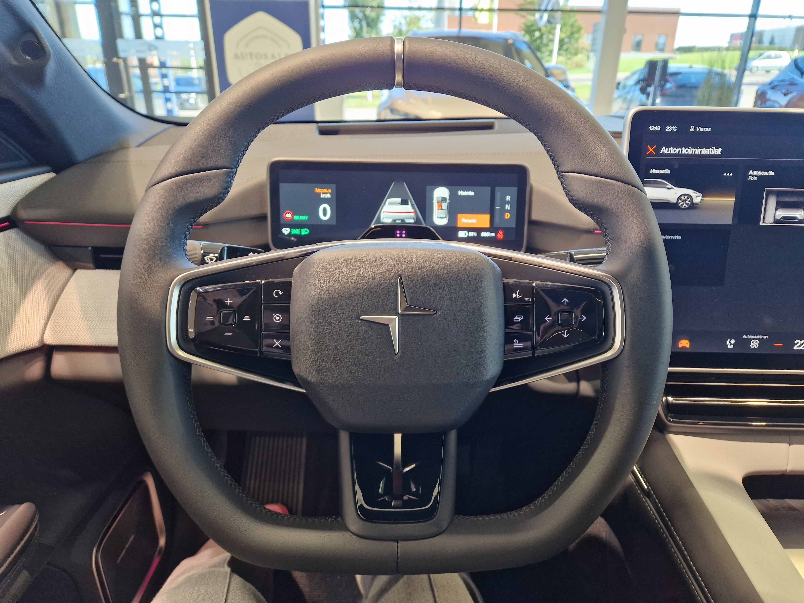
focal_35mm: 23
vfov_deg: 58.9
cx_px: 402
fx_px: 534
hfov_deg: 73.9
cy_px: 302
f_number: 1.8
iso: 250
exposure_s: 1/80
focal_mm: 5.4
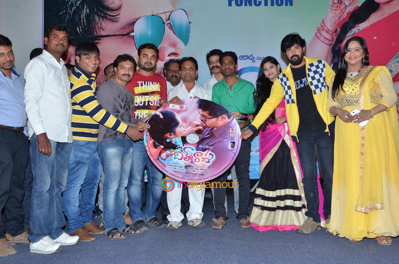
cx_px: 200
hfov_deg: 51.4
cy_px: 132
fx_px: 415
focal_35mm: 38
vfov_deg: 35.3
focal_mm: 25
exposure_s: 1/125
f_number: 6.3
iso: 640
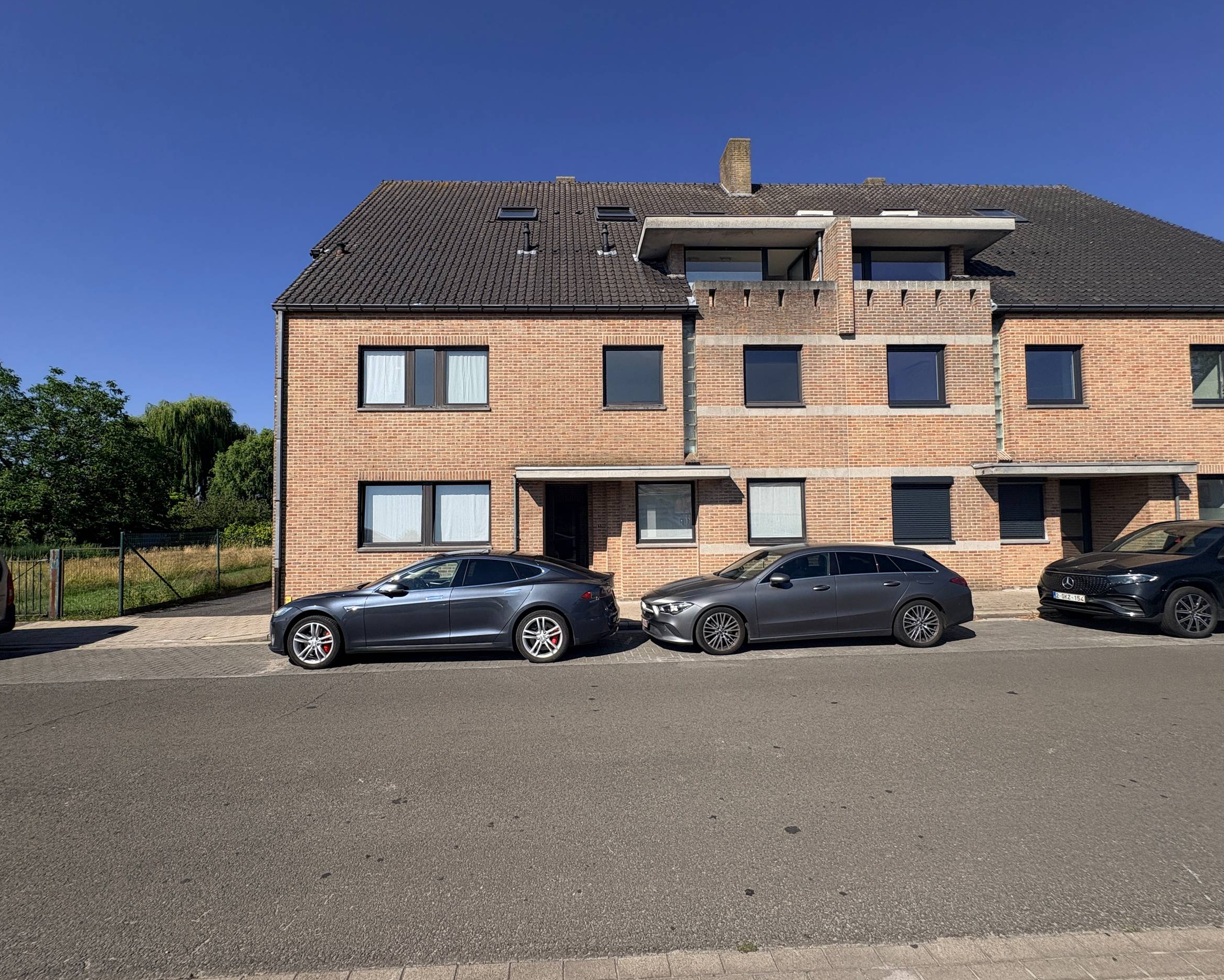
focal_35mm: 15
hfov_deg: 96.7
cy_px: 496
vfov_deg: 84.0
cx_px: 583
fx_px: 543
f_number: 2.2
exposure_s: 1/3247
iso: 40
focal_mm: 2.22
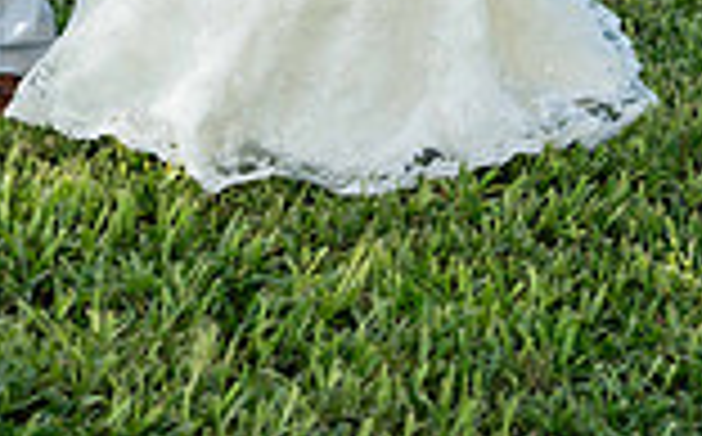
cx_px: 234
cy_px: -571
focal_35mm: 147
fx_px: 2808
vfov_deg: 8.2
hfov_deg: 14.2
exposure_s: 1/500
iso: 500
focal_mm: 50
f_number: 4
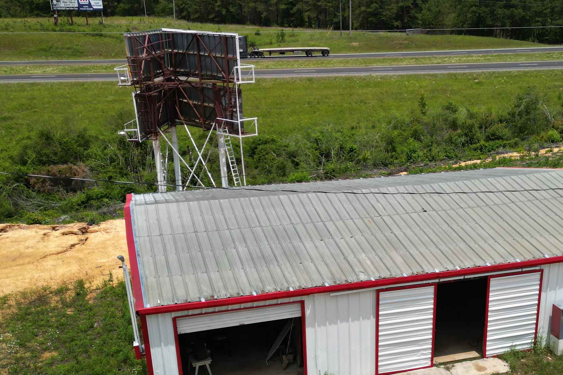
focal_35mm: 44
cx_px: 380
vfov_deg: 29.9
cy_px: 289
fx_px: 688
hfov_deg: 43.8
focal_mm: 6.72
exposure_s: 1/1500
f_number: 1.7
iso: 100
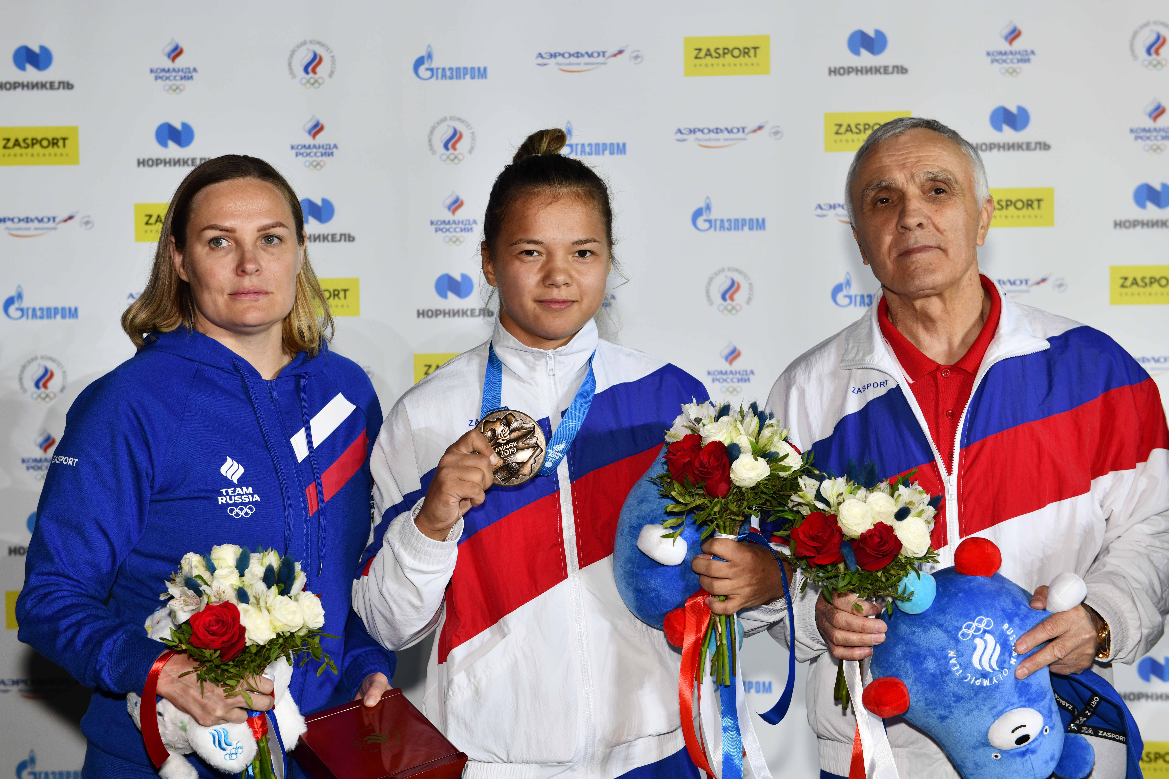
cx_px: 584
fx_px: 1948
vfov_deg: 22.6
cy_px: 390
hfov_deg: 33.4
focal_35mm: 60
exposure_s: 1/200
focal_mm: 60
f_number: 5.6
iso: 400
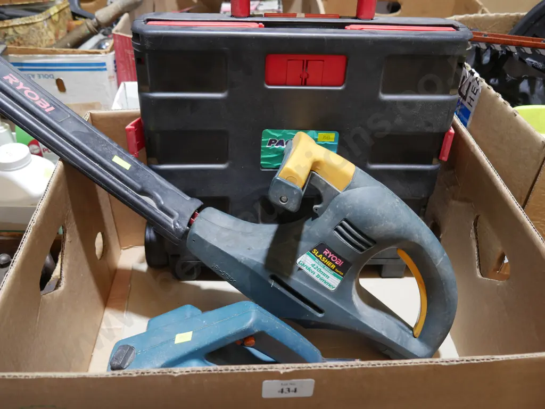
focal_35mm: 32
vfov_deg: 44.2
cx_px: 272
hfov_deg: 56.8
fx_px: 504
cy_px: 204
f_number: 3.6
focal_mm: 16
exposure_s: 1/60
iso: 500
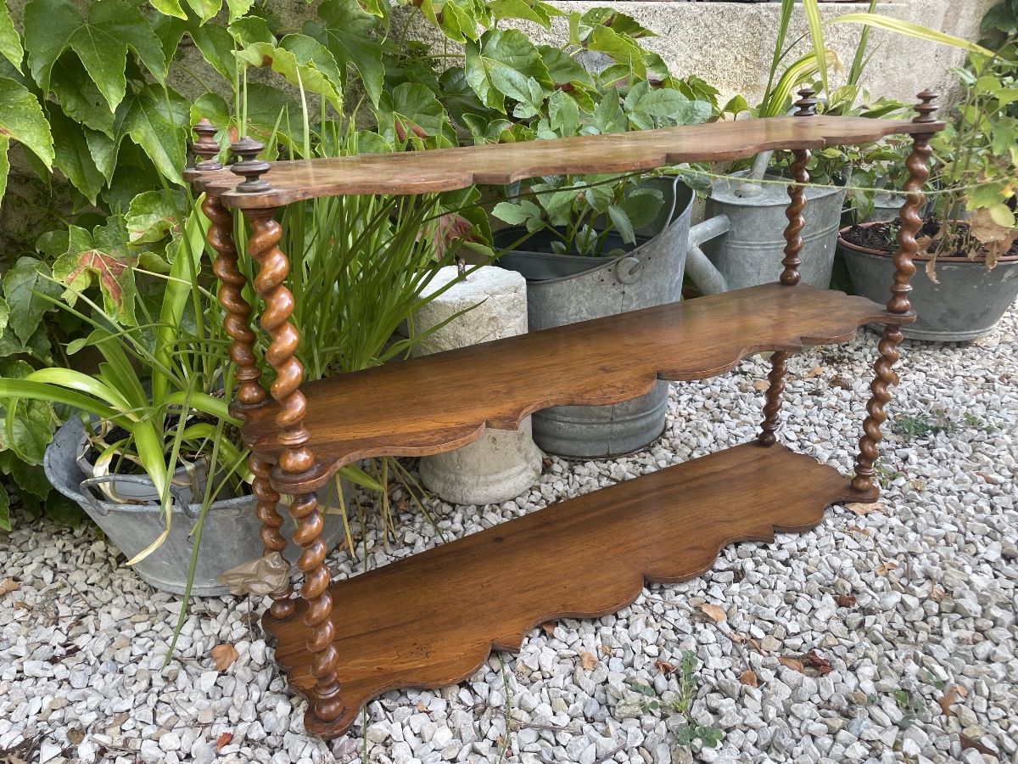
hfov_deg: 67.3
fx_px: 765
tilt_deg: -24.8
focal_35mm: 26
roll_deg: +0.8
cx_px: 509
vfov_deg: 53.1
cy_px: 382
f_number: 1.6
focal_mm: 4.2
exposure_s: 1/133
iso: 32
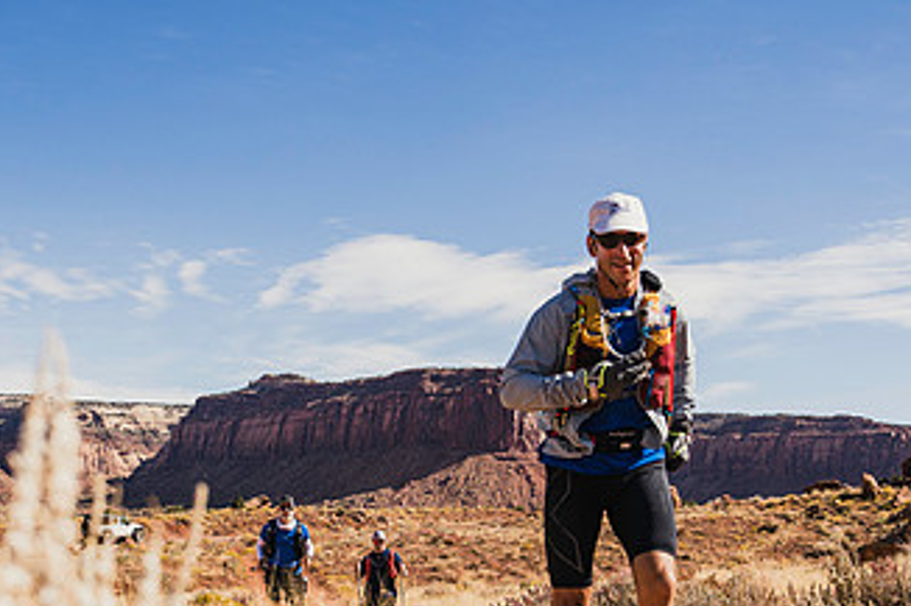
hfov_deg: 35.1
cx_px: 433
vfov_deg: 23.3
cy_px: 519
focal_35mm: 57
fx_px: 1442
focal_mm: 30
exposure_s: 1/2000
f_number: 4.5
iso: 160
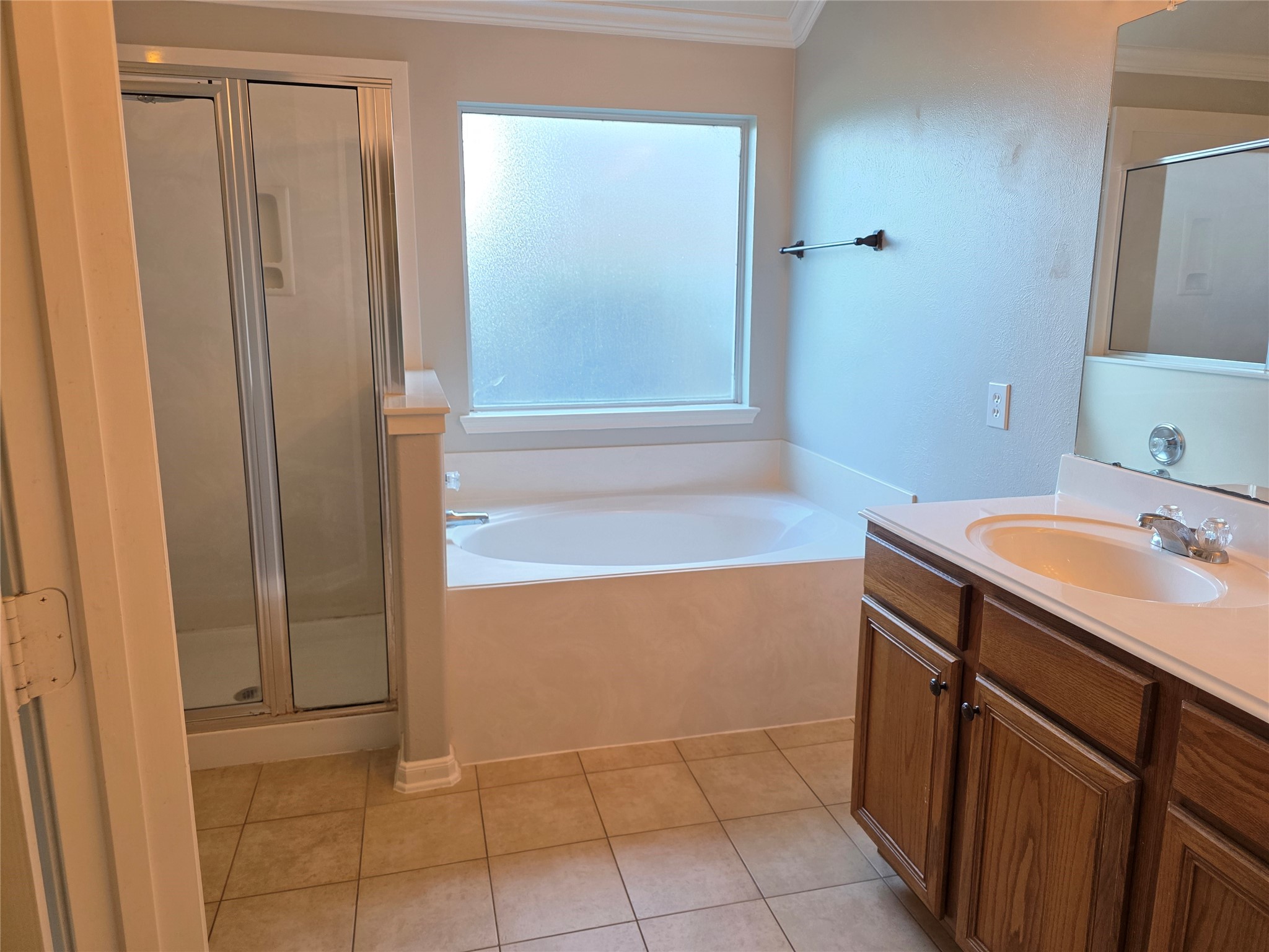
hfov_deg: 73.9
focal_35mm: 23
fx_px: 843
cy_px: 476
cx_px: 634
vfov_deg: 58.9
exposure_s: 1/120
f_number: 1.7
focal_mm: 6.3
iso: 200
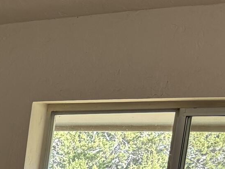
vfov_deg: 9.7
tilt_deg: -9.4
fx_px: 930
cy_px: 330
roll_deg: -3.5
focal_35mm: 143
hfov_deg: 11.1
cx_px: -349
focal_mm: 5.96
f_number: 1.6
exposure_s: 1/121
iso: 40
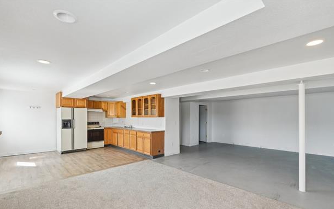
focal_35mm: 16
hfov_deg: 97.8
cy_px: 115
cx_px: 165
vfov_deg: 71.1
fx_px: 146
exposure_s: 1/8
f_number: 8
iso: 800
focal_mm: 10
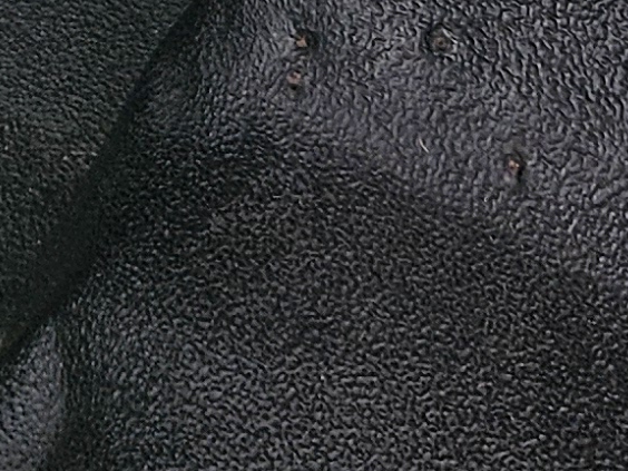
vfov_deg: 7.4
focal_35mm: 163
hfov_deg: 11.9
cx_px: -131
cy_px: -1189
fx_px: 2957
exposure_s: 1/187
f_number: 1.8
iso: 25
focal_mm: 5.4
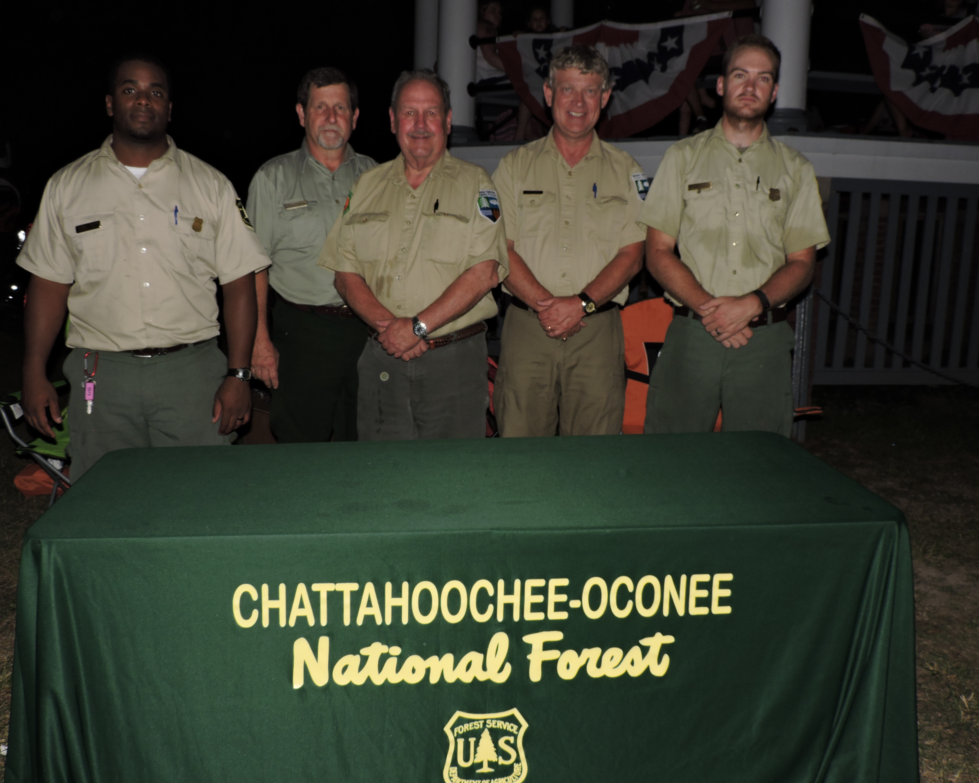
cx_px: 484
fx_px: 1014
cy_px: 390
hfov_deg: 51.5
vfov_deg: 42.2
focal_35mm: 35
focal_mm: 5.9
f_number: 3.2
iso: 100
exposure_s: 1/250
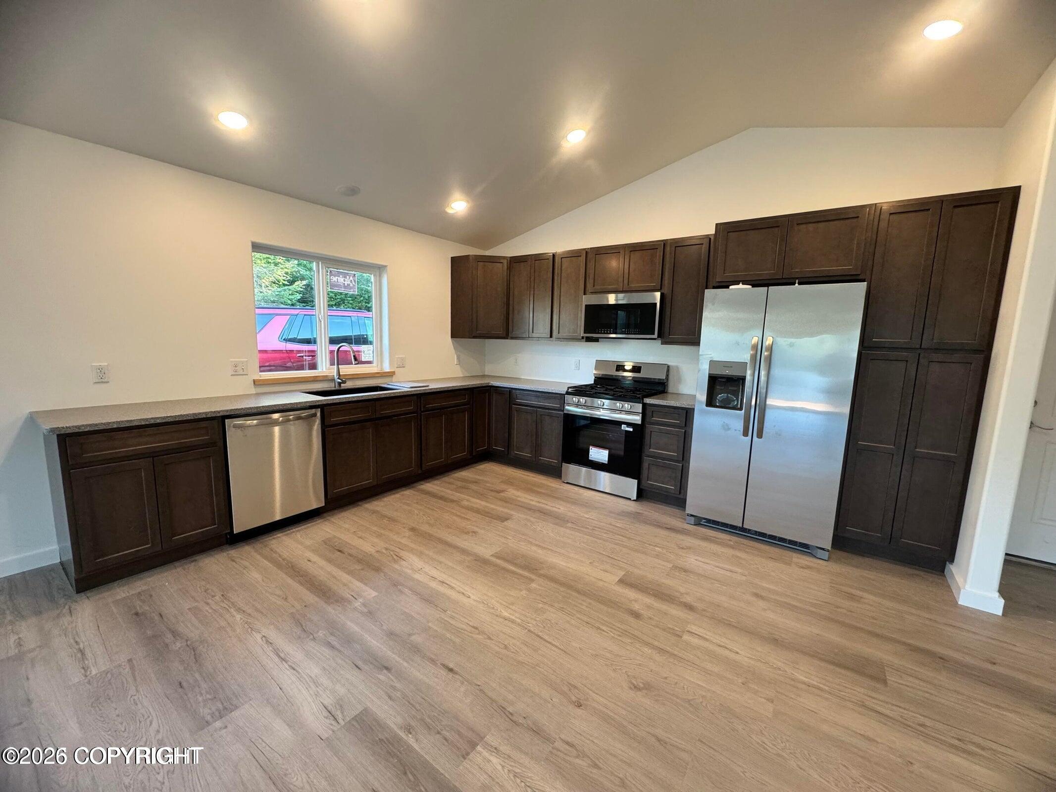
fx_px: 427
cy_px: 396
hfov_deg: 102.1
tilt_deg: -8.3
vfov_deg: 85.7
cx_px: 528
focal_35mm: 14
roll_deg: -1.9
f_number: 2.2
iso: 200
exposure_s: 1/60
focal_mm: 2.22
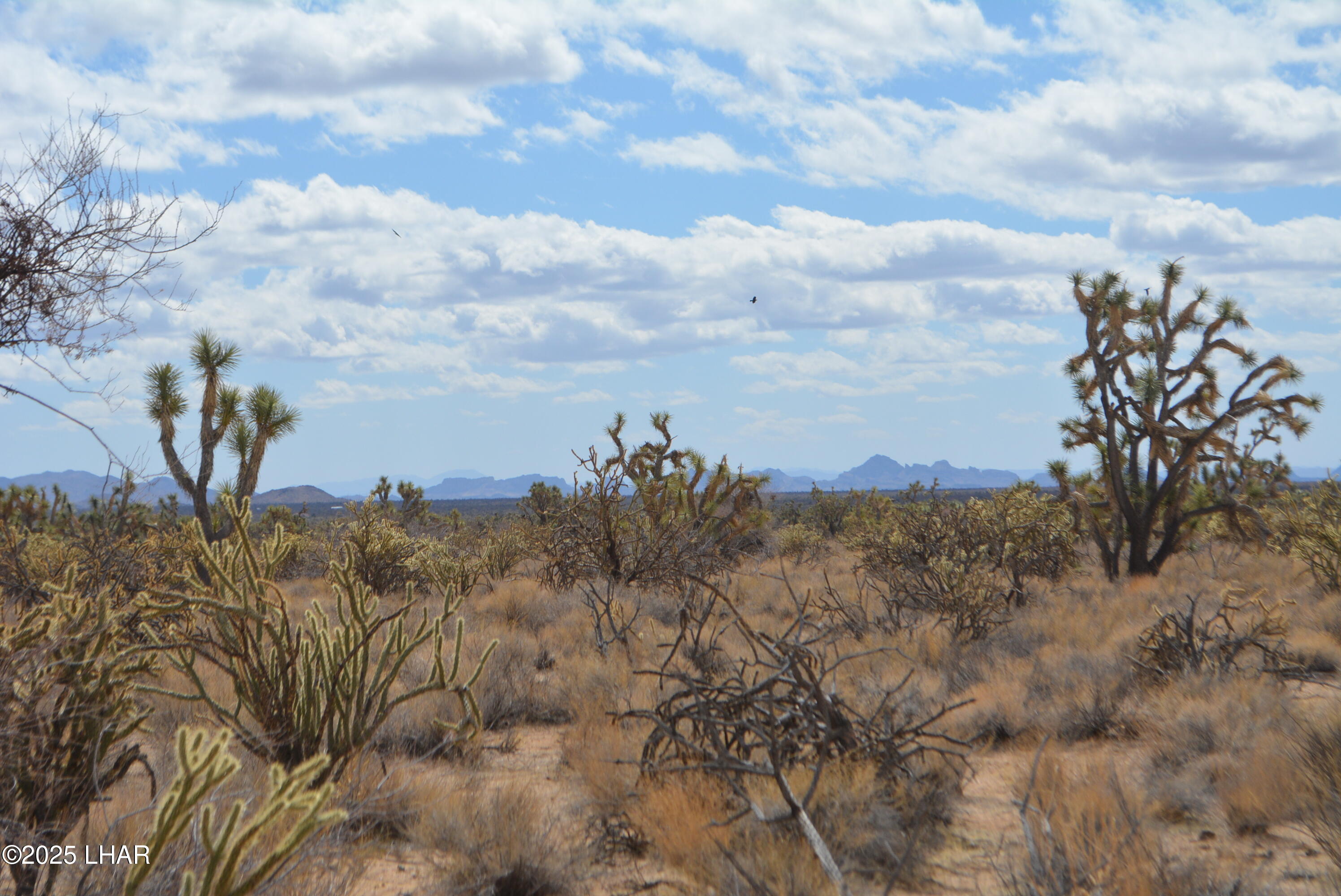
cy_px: 448
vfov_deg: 16.6
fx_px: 3075
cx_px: 670
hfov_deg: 24.6
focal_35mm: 82
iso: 400
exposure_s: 1/2000
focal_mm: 55
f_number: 8
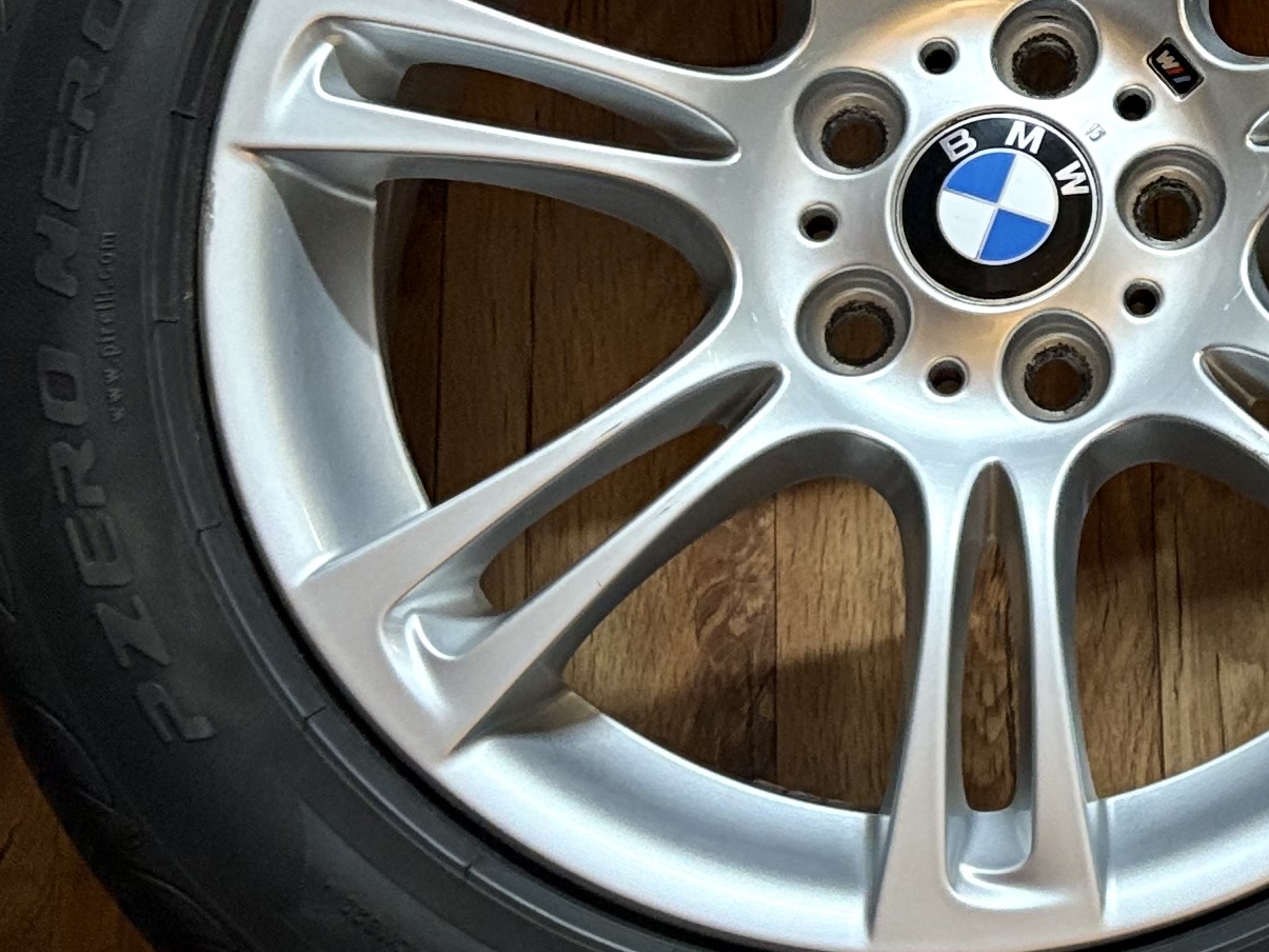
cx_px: 1831
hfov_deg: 19.9
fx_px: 3190
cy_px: -315
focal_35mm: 87
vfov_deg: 16.0
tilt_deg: -65.7
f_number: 1.6
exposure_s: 1/50
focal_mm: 5.96
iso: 500
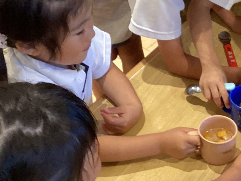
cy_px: 93
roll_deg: -1.5
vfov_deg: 16.8
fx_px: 613
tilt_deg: -43.9
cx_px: 235
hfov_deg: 21.5
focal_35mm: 88
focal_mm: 3.3
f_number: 2.4
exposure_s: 1/60
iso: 200
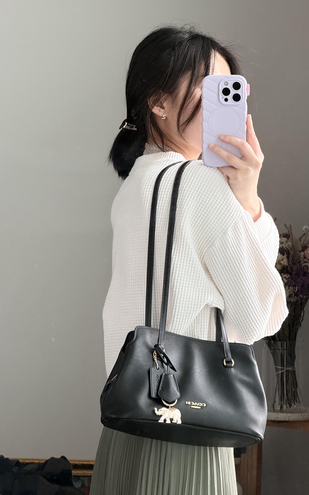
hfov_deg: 10.2
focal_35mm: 128
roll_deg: -2.1
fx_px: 1725
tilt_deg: -10.9
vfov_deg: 16.3
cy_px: 246
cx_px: 176
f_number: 2.8
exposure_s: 1/99
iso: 200
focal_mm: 15.66
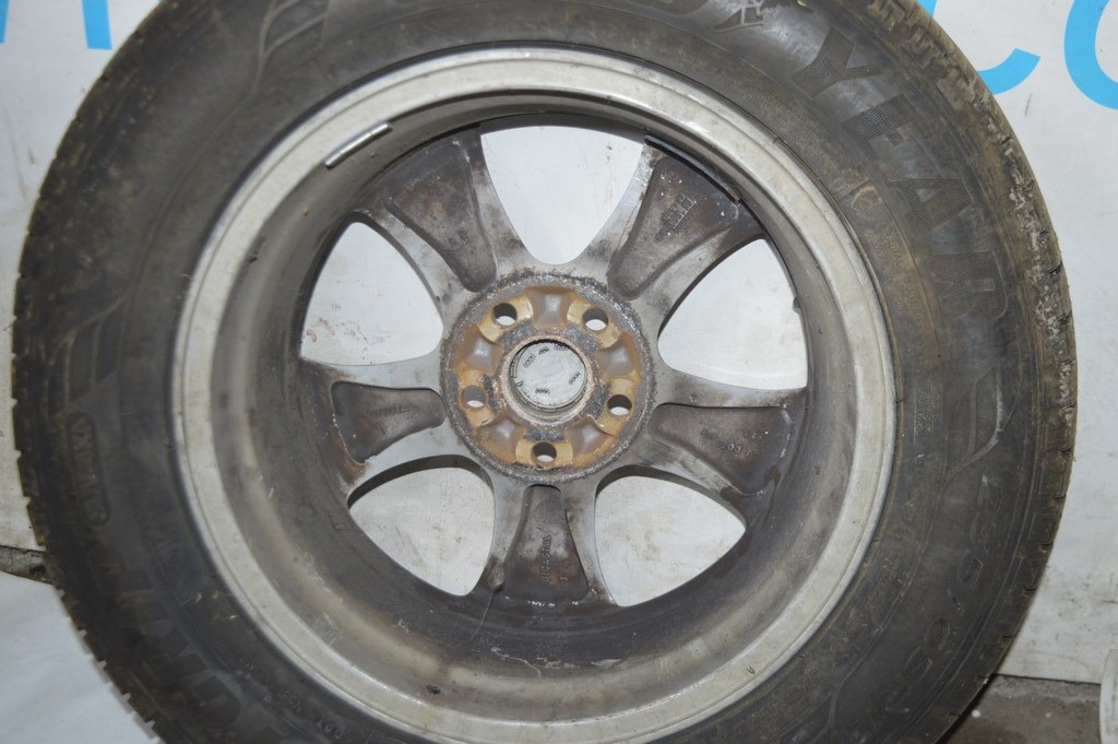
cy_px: 372
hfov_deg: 43.6
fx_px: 1396
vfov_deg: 29.8
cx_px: 559
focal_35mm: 45
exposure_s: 1/60
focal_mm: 30
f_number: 4.2
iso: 640
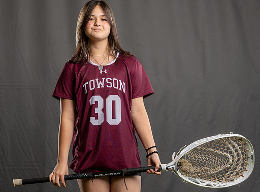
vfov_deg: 10.0
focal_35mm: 147
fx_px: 1098
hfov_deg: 13.5
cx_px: 120
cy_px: 94
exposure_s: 1/200
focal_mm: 86
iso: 250
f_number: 4
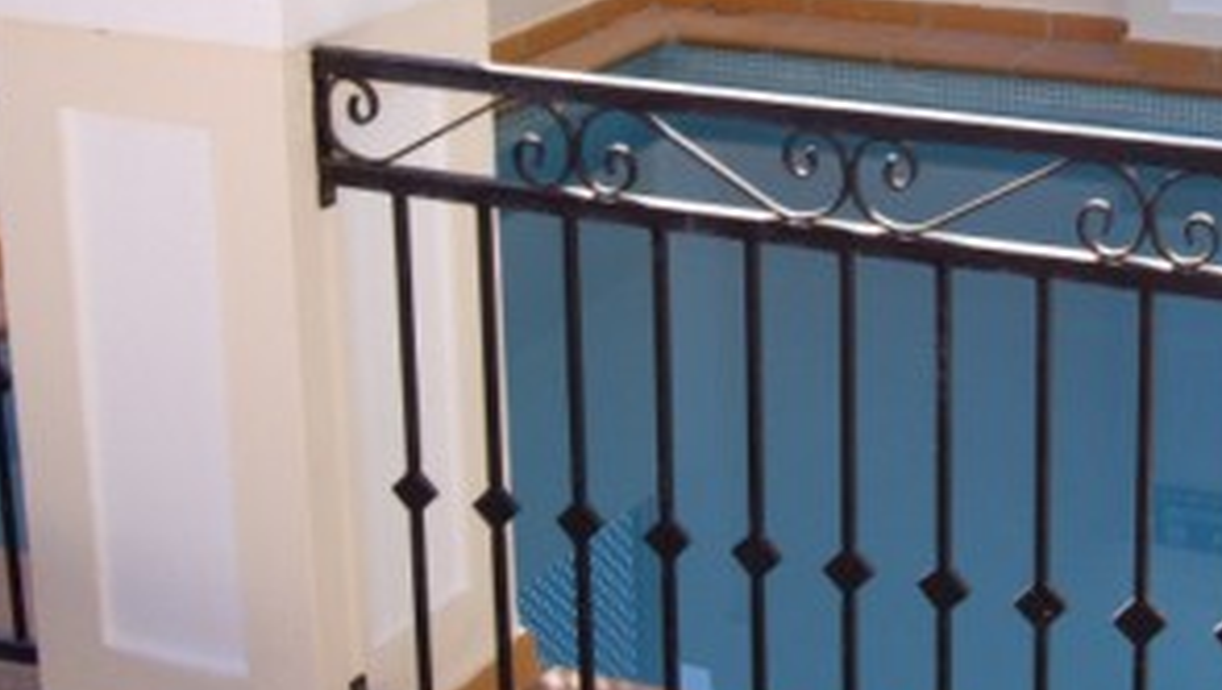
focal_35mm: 90
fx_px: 2919
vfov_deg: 13.3
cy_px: 12
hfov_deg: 23.3
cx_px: 981
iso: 64
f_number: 2.8
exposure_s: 1/250
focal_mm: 7.9
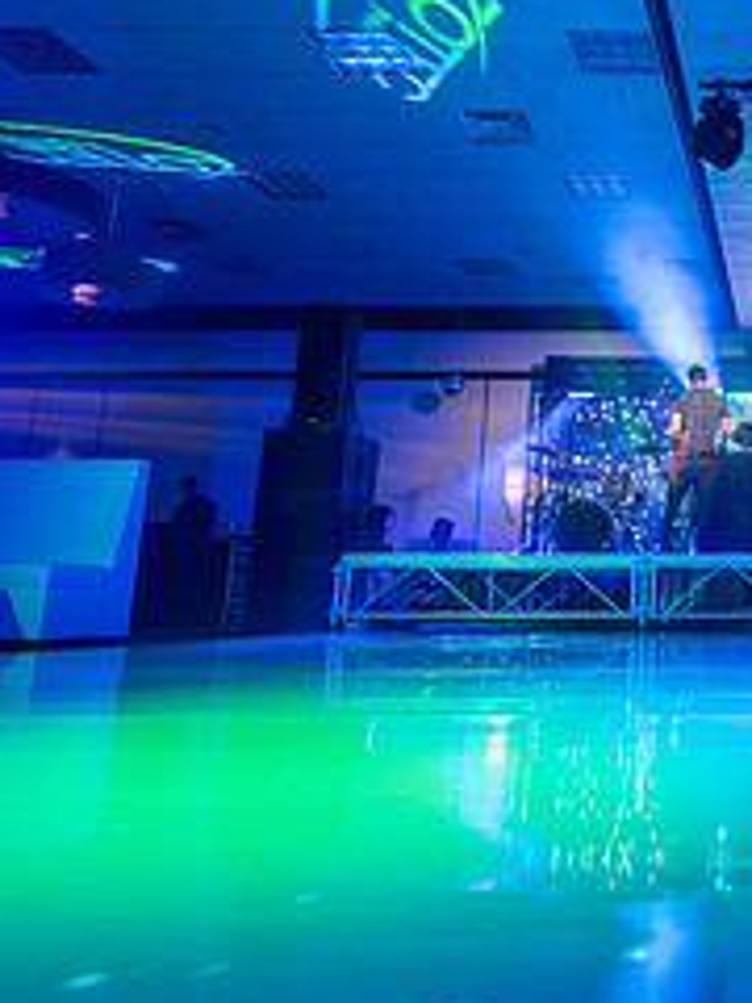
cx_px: 816
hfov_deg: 36.7
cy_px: 362
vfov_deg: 54.6
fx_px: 956
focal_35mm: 33
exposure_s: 1/200
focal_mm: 14
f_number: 4
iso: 1000
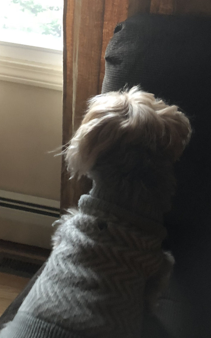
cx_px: 106
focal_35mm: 51
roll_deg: -4.9
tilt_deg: -37.8
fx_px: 469
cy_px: 202
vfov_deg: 39.4
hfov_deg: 25.3
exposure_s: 1/4
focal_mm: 3.99
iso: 125
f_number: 1.8
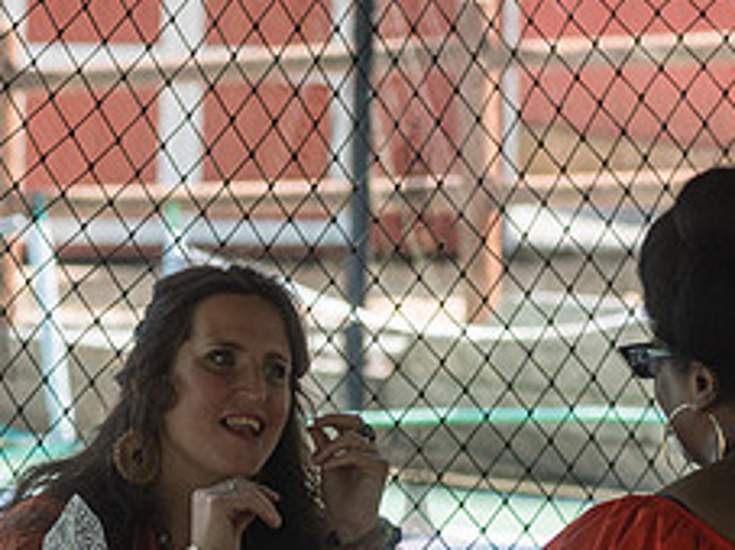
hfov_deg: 6.2
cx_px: 524
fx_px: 6791
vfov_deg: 4.6
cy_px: 396
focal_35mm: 320
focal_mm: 100
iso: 200
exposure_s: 1/160
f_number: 4.5
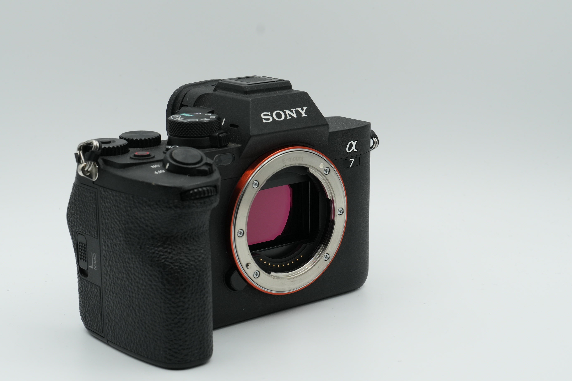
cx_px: 261
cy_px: 207
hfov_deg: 28.5
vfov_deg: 19.1
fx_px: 1127
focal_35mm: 71
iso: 250
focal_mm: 42
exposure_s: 1/125
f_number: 10
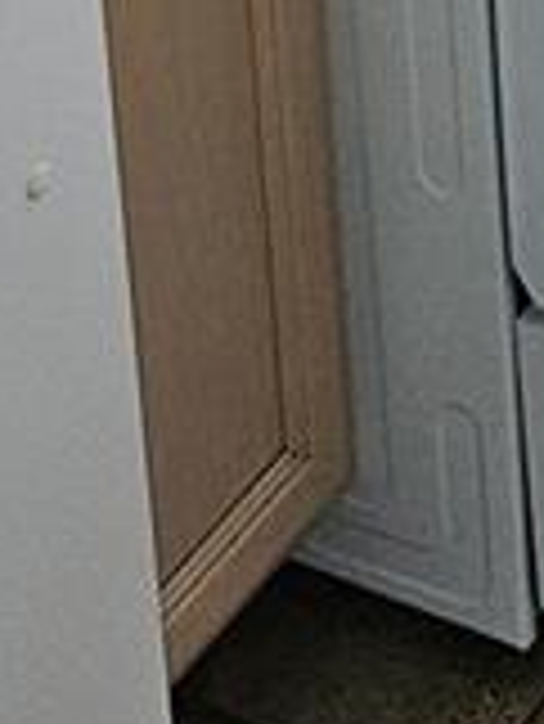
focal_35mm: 171
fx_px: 3578
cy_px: -1048
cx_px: 540
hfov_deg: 8.6
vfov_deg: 10.0
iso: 80
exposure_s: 1/60
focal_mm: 5.4
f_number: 1.8
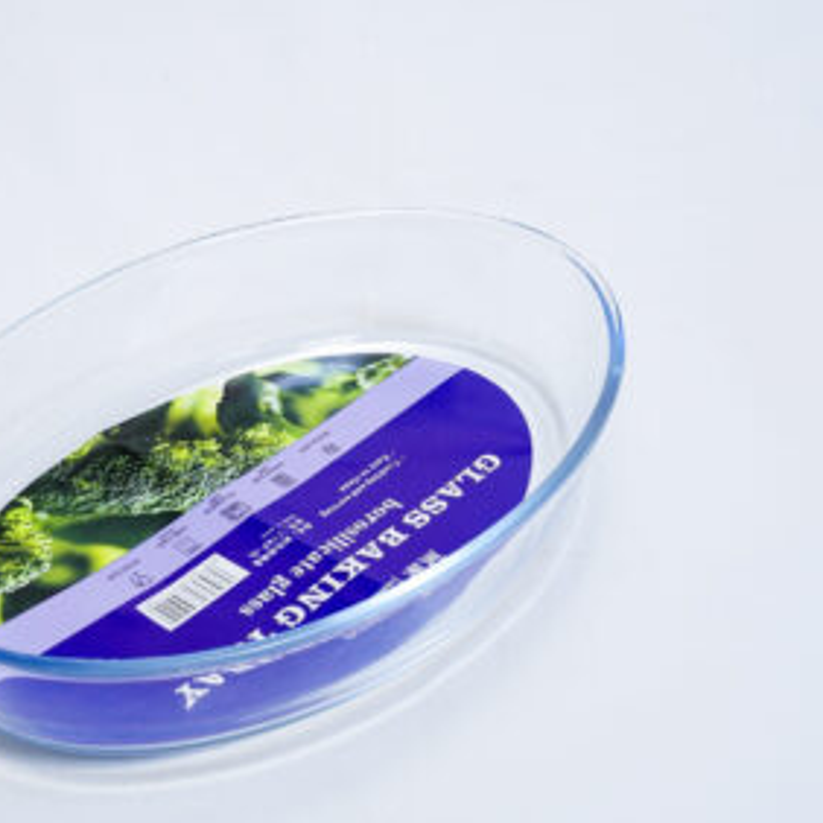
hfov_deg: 26.0
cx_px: 283
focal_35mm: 66
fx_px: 1775
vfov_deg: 26.1
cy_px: 407
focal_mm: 51
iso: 3200
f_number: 13
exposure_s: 1/125
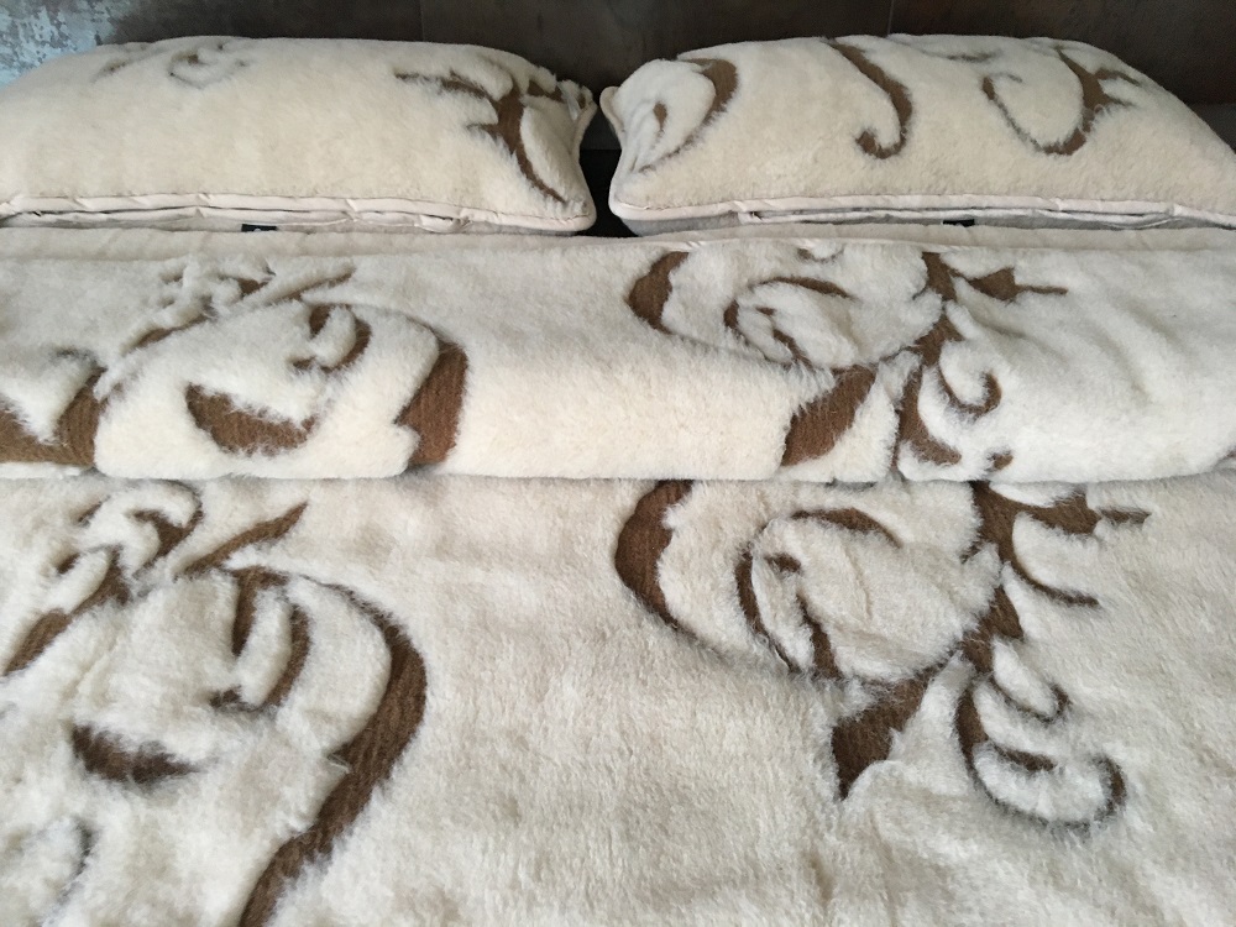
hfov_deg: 61.7
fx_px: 1035
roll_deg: +0.2
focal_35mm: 29
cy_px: 464
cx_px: 618
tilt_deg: -35.6
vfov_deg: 48.2
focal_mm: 4.15
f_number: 2.2
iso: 160
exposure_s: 1/33
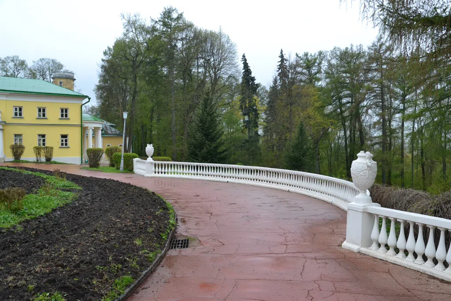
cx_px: 226
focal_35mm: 32
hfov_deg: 59.5
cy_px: 150
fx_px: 395
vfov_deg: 41.7
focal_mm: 21
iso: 1600
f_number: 9
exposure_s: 1/320
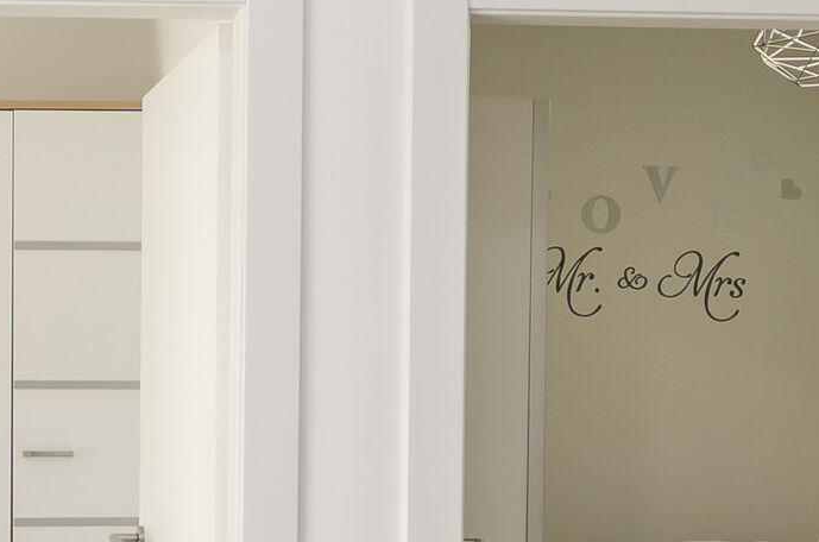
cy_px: 370
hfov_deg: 31.0
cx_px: 36
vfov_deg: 22.0
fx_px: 1385
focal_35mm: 61
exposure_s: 1/60
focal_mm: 10
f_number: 4
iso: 280
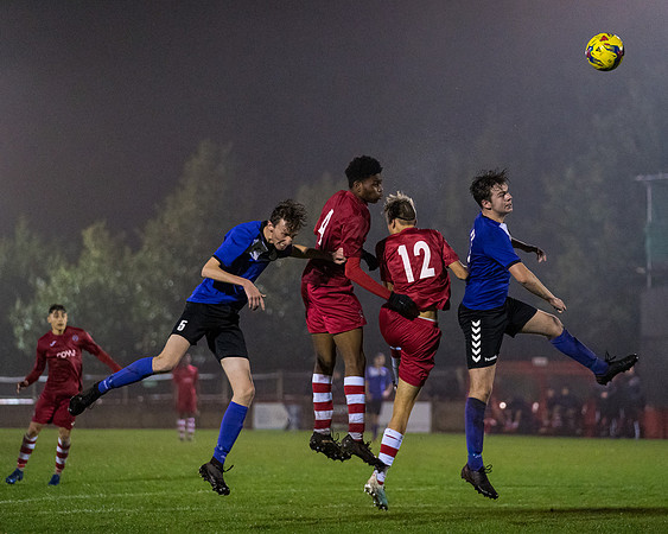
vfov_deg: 10.0
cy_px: 268
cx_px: 361
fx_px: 3059
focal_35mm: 155
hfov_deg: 12.5
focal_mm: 129
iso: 6400
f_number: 2.8
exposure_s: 1/1250
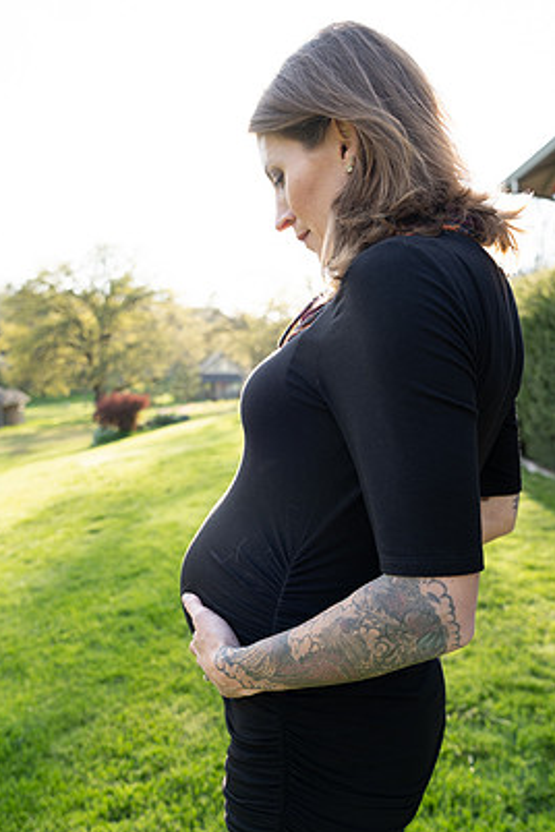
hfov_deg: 46.3
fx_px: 647
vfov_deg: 65.4
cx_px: 249
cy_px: 449
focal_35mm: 28
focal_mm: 25
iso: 125
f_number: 3.5
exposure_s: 1/250
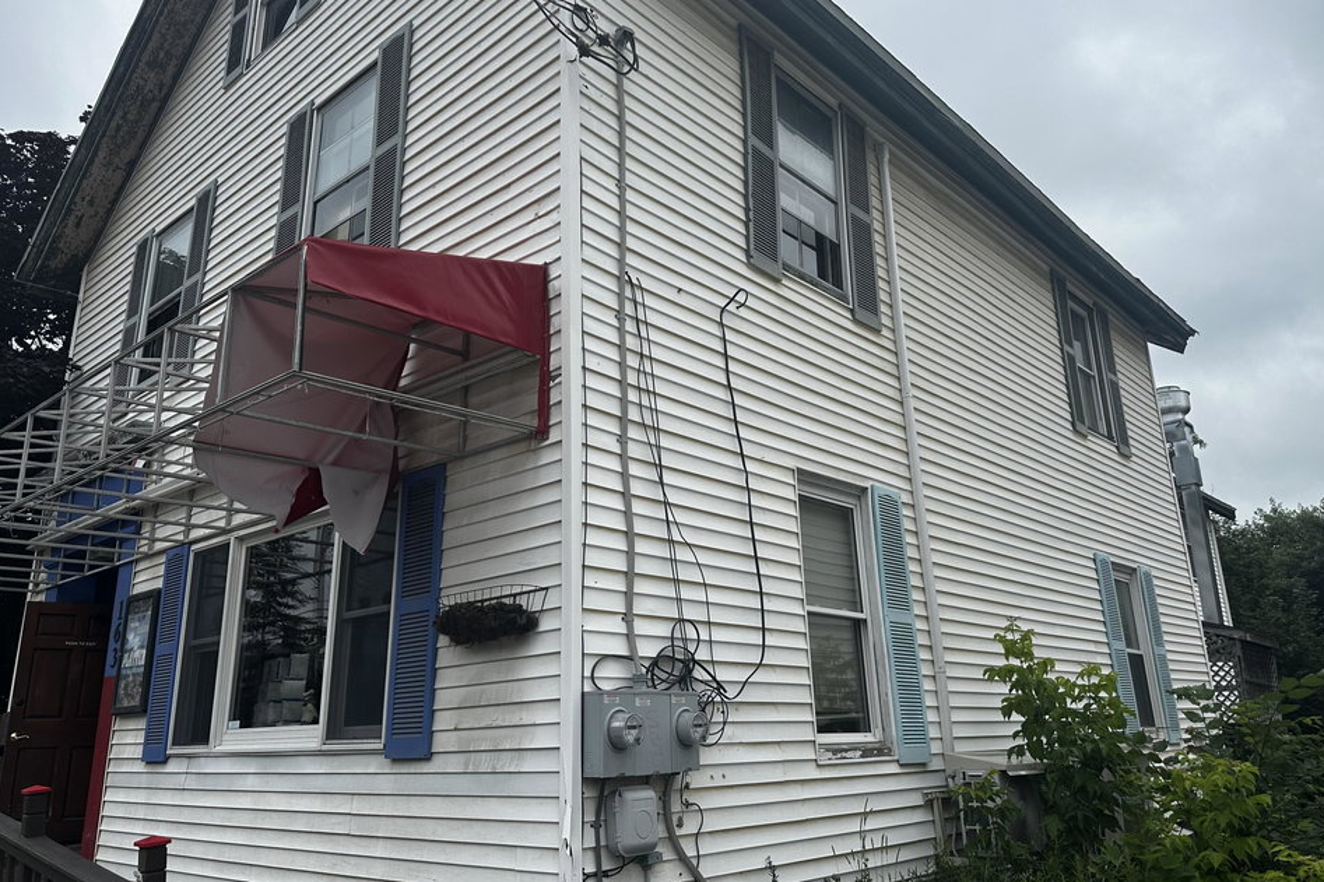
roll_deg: +1.6
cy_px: 414
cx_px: 670
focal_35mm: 27
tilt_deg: +17.7
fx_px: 993
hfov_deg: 67.4
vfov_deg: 47.9
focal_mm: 6.86
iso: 80
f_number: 1.78
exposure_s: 1/3356
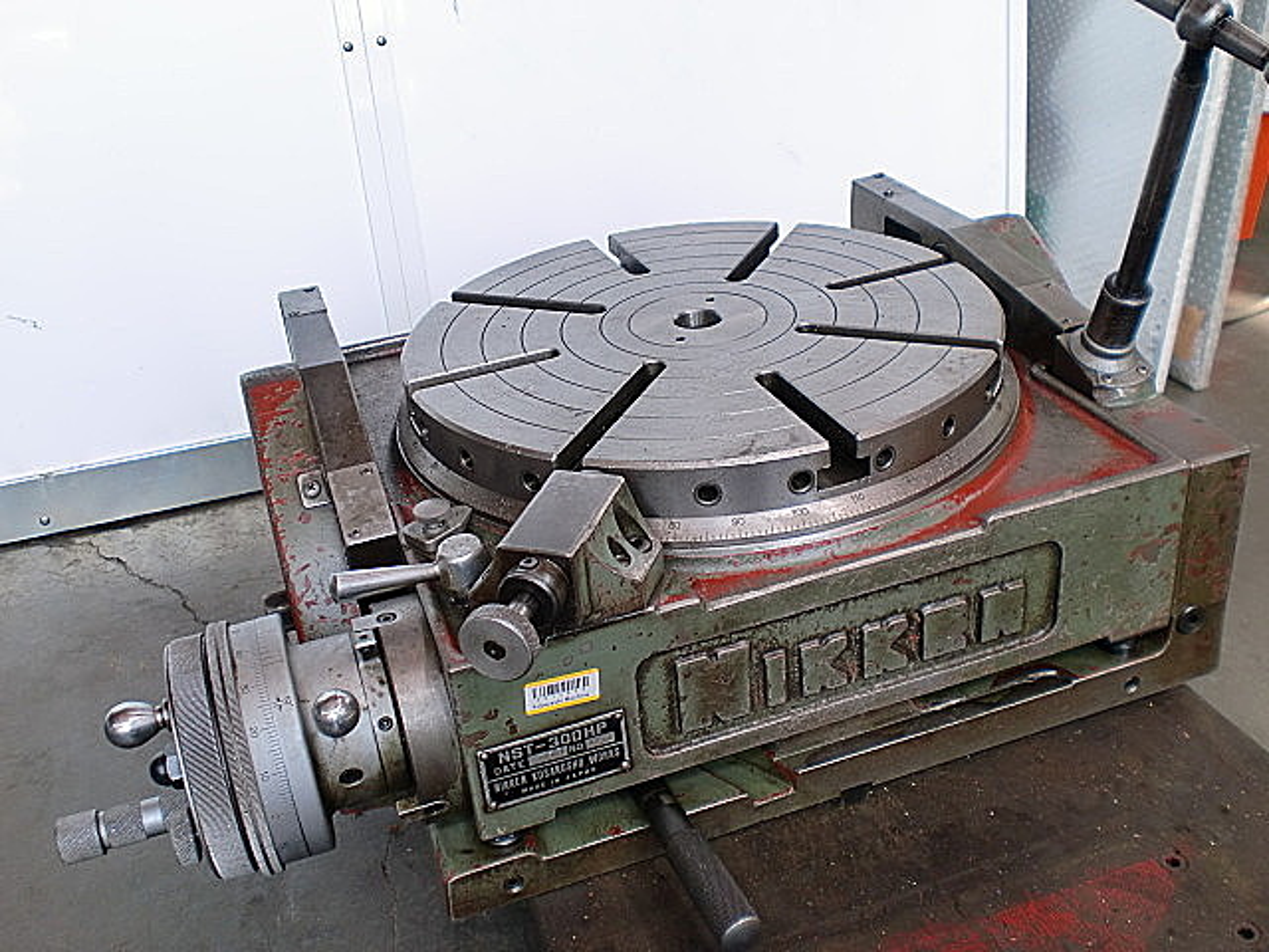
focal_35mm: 35
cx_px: 634
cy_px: 476
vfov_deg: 40.7
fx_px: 1283
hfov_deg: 52.6
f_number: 3.1
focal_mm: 6.3
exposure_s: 1/60
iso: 64
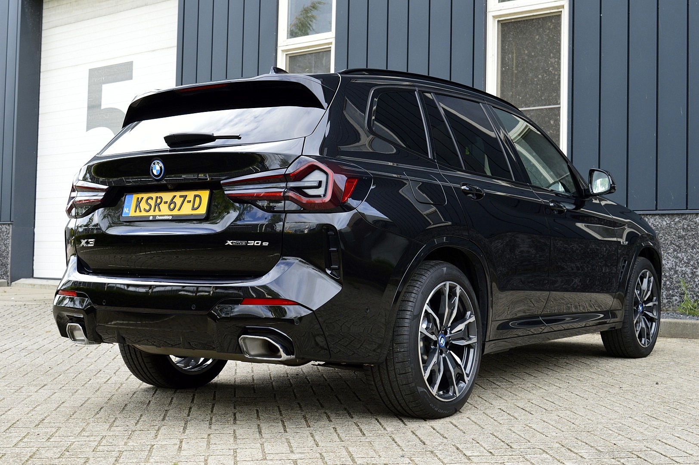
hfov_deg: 38.9
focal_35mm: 51
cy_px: 232
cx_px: 350
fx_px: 989
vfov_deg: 26.4
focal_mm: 34
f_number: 9
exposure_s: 1/160
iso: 400
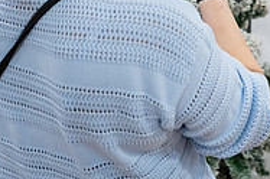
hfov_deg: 20.7
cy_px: -73
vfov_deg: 13.3
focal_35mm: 98
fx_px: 734
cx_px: 198
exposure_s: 1/125
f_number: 3.2
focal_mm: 31
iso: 1000
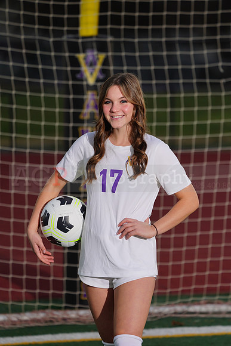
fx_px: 2607
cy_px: 173
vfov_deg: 7.6
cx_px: 116
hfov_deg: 5.1
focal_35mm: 271
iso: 320
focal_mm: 271
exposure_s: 1/200
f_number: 5.6
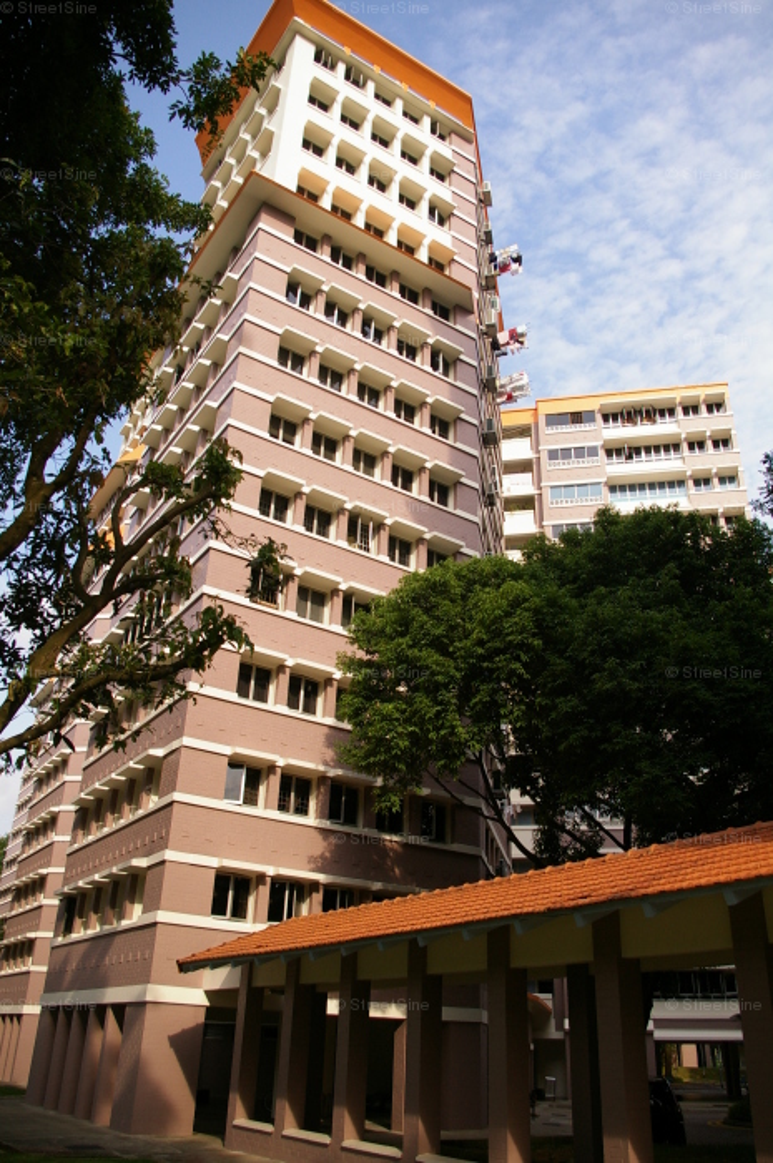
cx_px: 386
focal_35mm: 27
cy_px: 582
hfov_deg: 47.8
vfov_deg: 67.4
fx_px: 872
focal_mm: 18
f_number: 6.7
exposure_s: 1/750
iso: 400
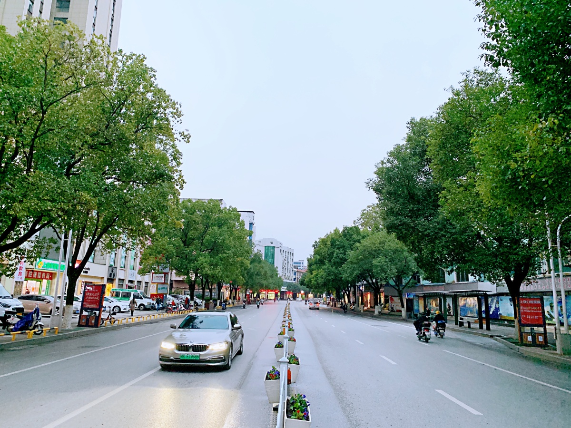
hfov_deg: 67.3
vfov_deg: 53.1
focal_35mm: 26
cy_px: 214
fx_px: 429
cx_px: 286
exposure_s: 1/56
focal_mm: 4.25
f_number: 1.8
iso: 125
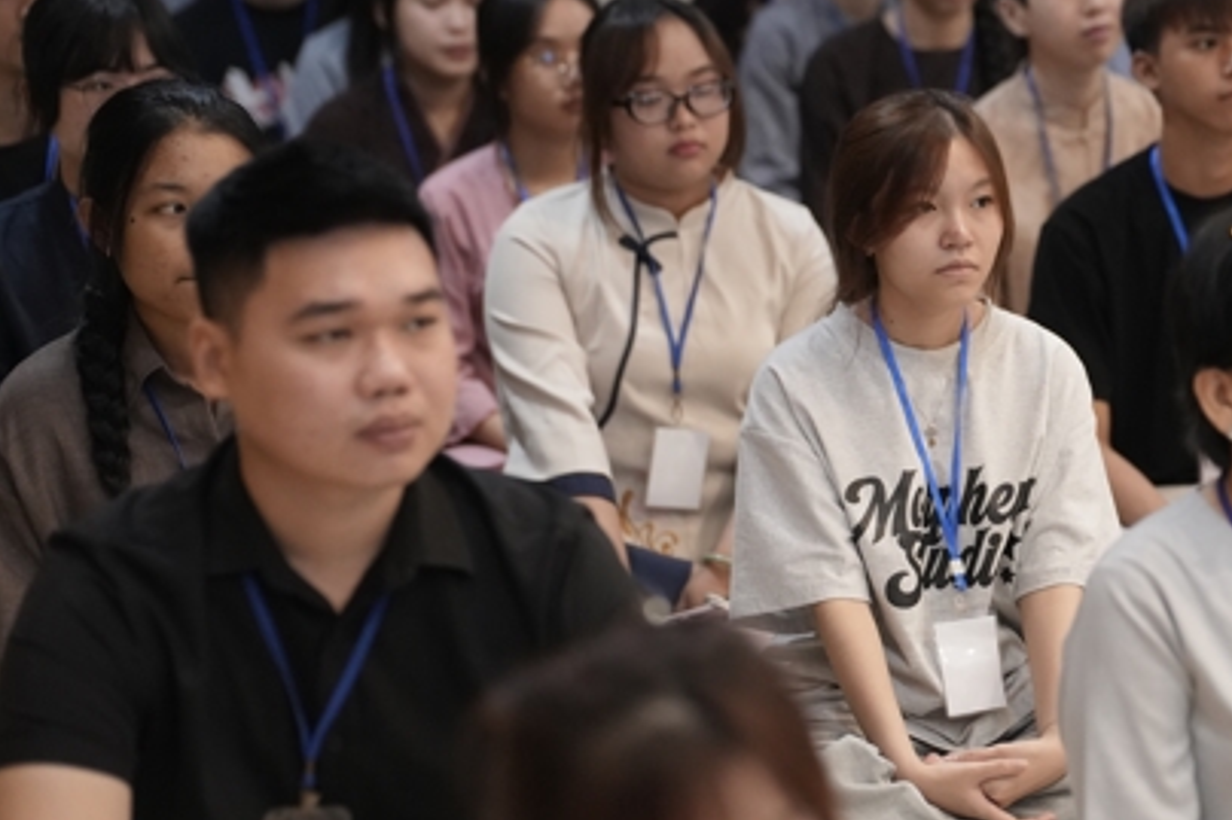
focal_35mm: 164
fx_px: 5610
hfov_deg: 12.5
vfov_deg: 8.4
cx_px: 951
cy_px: 319
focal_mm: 102
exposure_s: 1/200
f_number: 2.8
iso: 4000
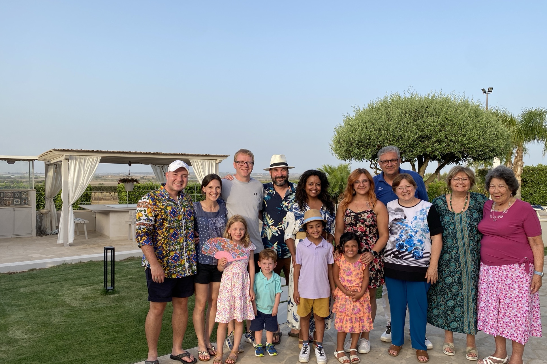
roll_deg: -1.0
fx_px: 425
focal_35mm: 28
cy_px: 194
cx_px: 280
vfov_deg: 46.4
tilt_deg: -2.3
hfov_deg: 65.5
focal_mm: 4.25
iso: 32
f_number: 1.8
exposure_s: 1/816
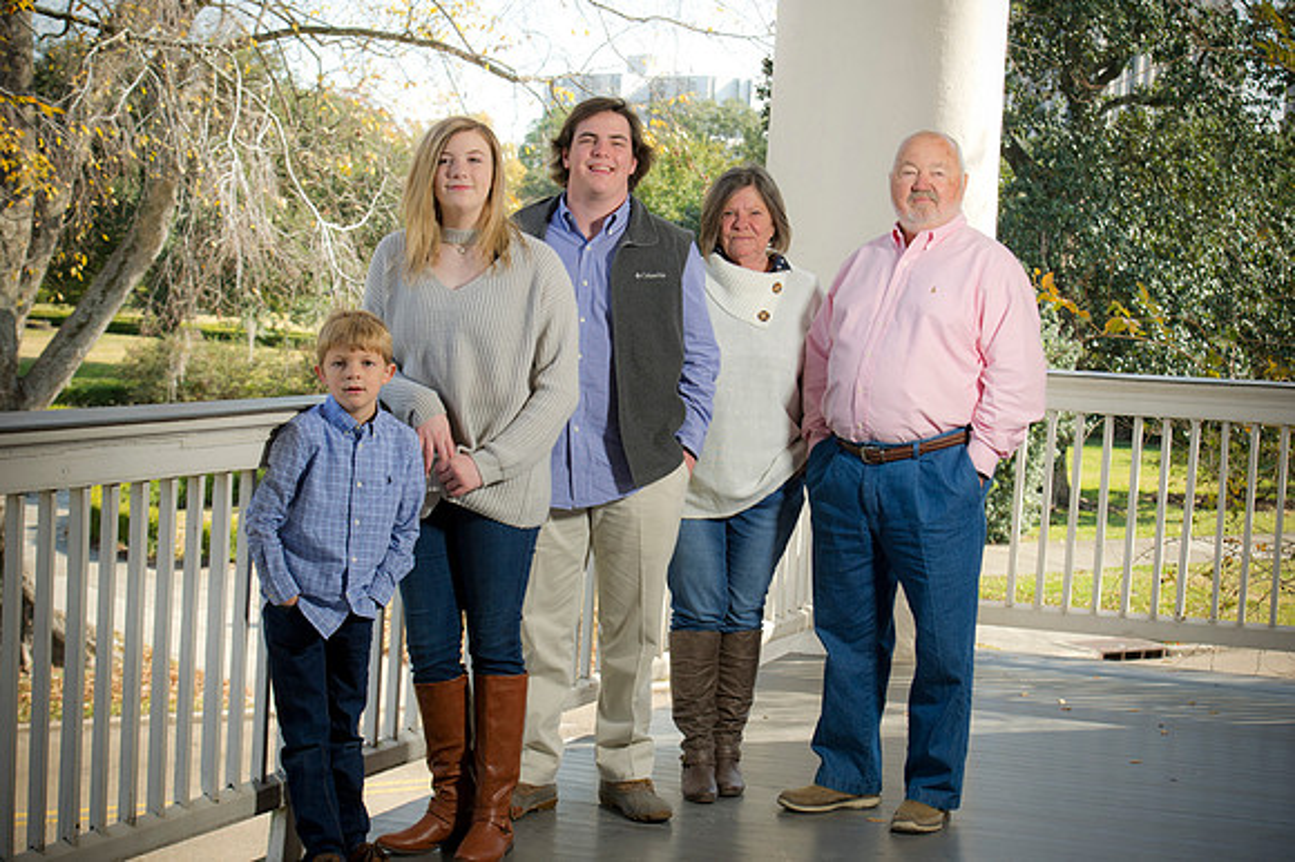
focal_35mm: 70
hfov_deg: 28.9
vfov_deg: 19.4
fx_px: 2517
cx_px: 648
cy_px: 431
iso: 160
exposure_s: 1/125
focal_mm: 70
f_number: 8
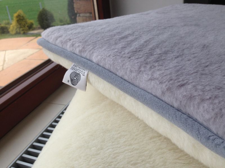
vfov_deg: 42.9
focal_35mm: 33
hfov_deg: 55.4
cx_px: 112
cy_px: 84
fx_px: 214
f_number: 2.4
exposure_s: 1/275
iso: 50
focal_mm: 4.12
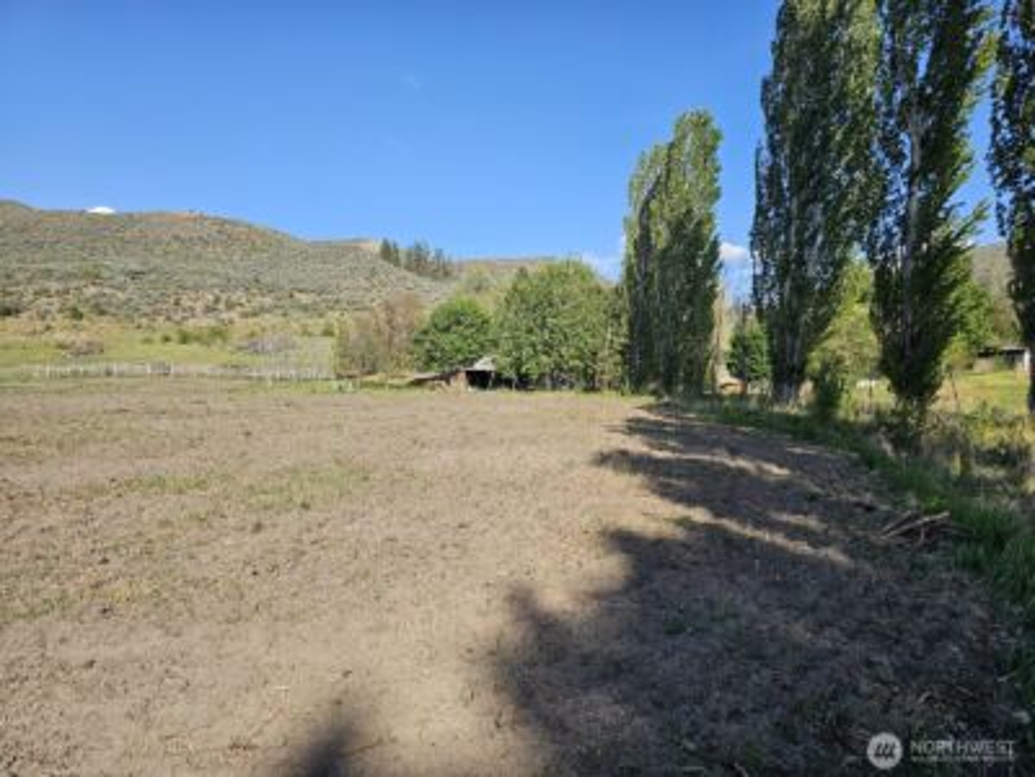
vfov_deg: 58.9
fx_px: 688
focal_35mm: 23
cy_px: 388
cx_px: 518
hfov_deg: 73.9
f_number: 1.7
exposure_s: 1/625
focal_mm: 6.3
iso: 10
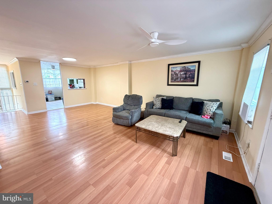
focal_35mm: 14
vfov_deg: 85.7
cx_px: 136
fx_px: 110
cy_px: 102
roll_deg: -0.2
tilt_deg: -9.9
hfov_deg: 102.1
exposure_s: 1/60
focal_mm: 2.22
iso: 200
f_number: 2.2
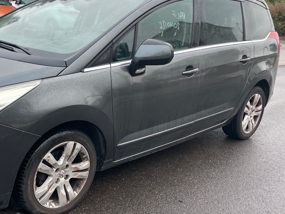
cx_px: 77
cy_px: 116
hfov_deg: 43.6
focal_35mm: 42
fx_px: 346
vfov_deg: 34.3
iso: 80
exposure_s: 1/121
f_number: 1.6
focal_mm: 4.2
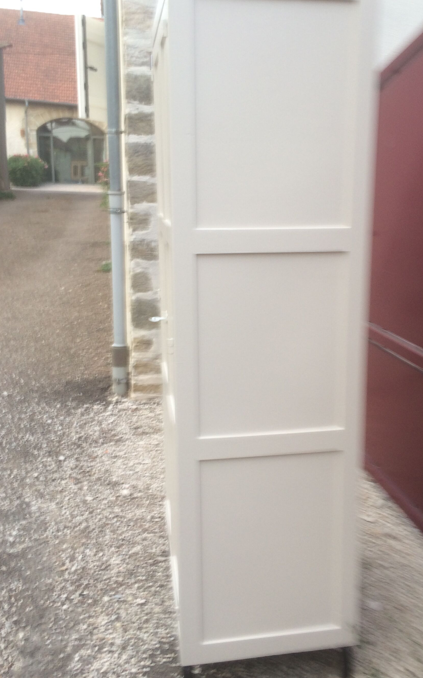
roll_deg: -1.2
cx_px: 268
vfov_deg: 51.5
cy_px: 325
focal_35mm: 38
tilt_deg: -11.1
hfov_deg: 33.4
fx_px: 701
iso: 40
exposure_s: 1/50
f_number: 2.2
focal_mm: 4.15
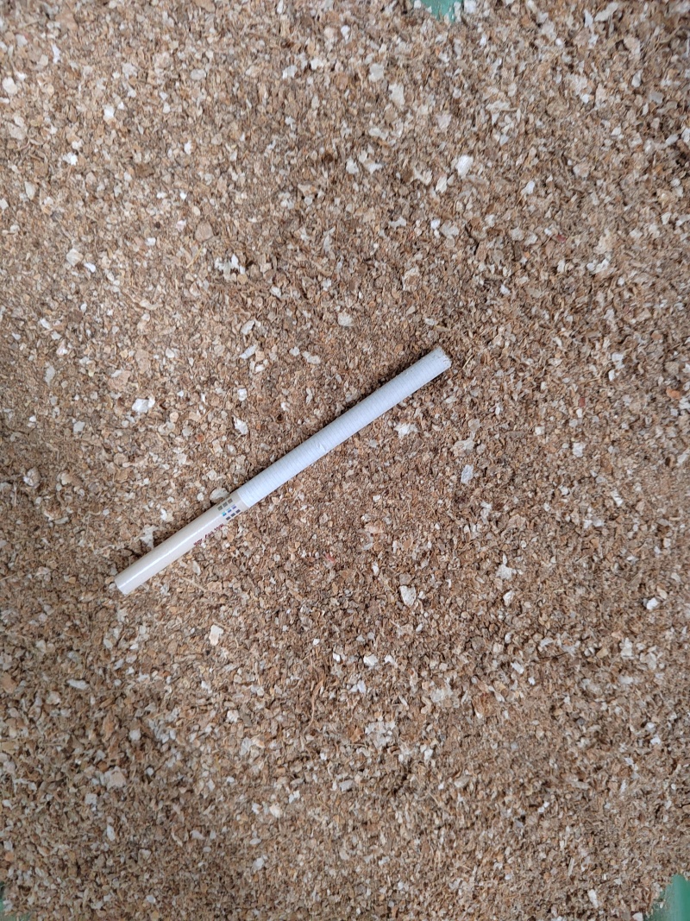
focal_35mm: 23
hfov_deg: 58.9
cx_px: 345
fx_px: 611
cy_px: 460
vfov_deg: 73.9
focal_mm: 5.52
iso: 2156
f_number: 1.9
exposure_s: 1/60
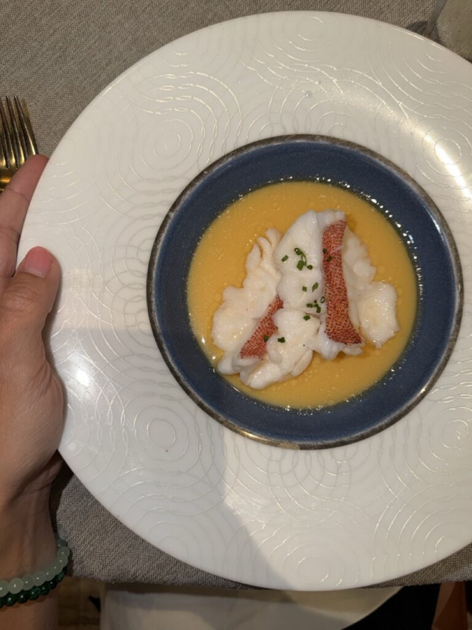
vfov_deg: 71.6
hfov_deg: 56.8
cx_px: 236
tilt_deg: -83.7
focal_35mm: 24
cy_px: 315
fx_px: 436
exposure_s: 1/89
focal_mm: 6.76
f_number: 1.78
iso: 50
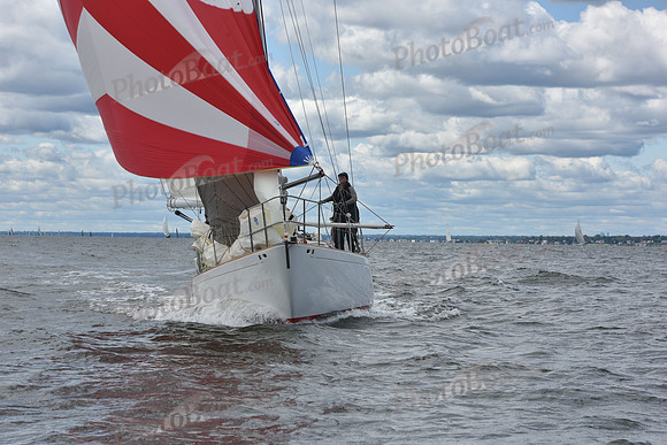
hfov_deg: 18.3
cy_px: 222
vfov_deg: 12.2
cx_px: 334
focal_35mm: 112
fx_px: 2075
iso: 250
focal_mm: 112
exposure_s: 1/800
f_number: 10
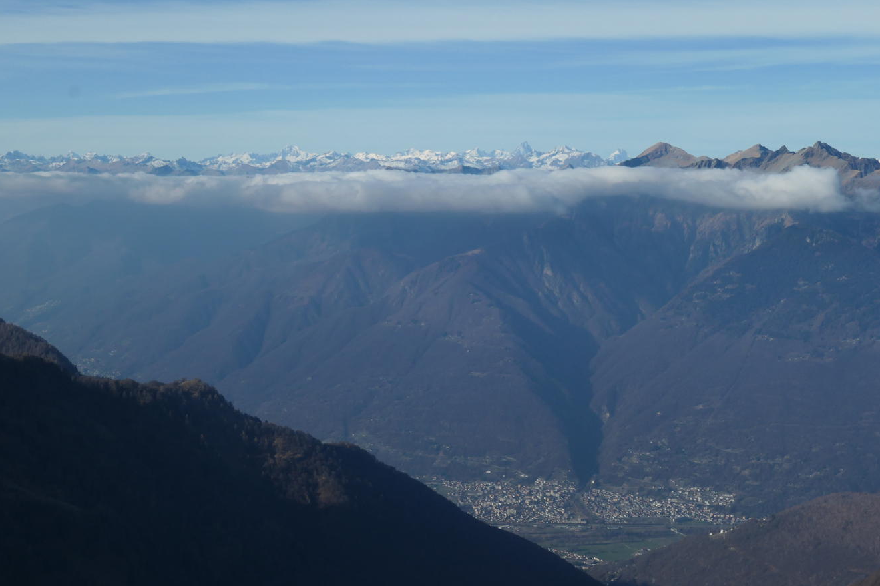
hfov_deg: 27.3
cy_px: 312
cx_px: 413
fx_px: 1808
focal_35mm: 74
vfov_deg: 18.4
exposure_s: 1/800
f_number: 8
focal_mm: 23.6
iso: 200
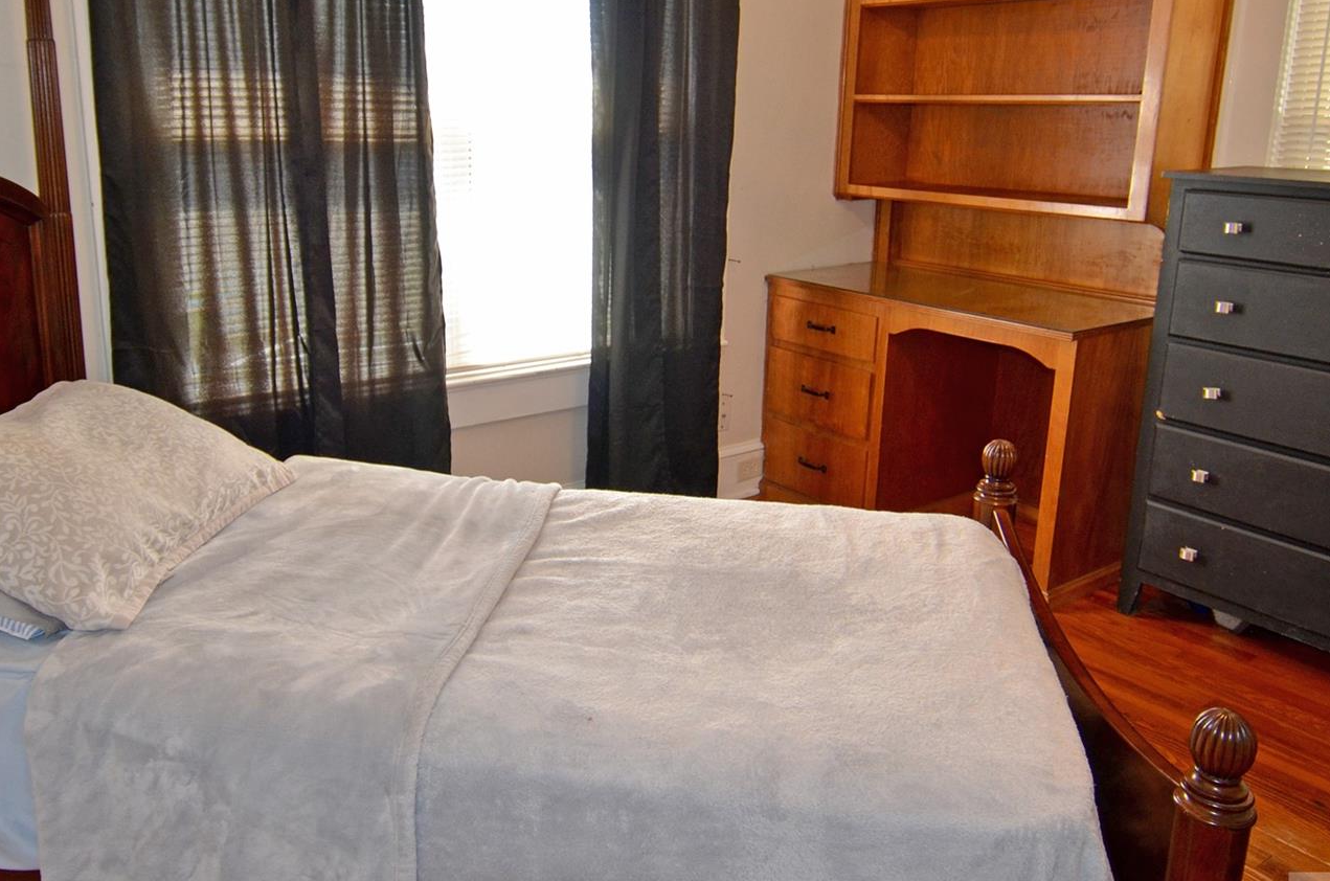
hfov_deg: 63.3
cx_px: 550
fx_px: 1069
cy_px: 368
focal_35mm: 29
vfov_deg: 44.6
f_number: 4
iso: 450
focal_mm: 12
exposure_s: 1/60
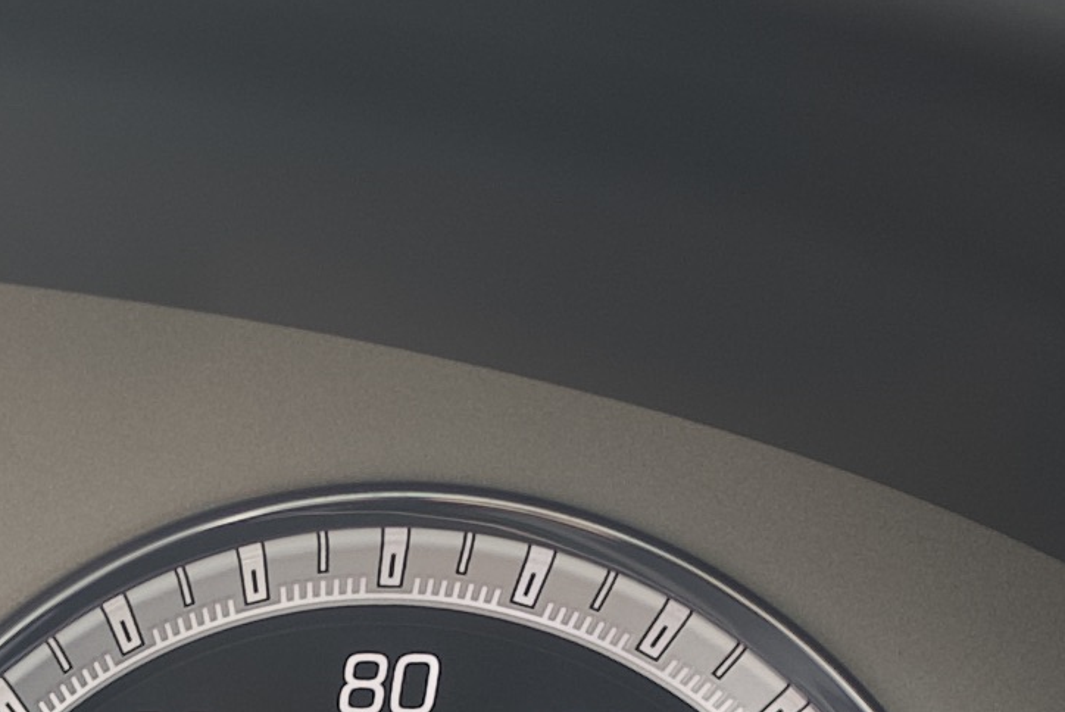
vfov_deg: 6.6
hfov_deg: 9.6
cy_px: 1230
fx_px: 6069
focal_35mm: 205
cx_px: -780
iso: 160
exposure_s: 1/200
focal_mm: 35
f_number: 1.4
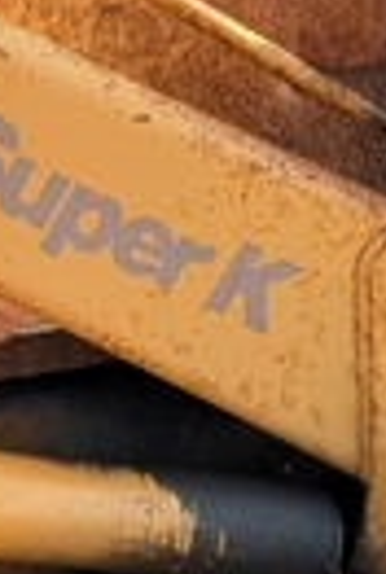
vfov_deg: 26.5
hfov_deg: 17.5
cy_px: 219
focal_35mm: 76
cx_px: -31
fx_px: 1216
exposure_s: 1/1156
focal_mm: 6.76
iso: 100
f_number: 1.78
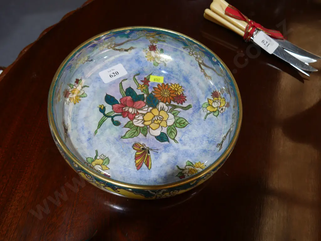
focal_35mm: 30
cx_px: 160
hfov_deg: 59.9
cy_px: 120
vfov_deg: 46.8
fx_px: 278
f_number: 3.6
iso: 200
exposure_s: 1/100
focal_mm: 15
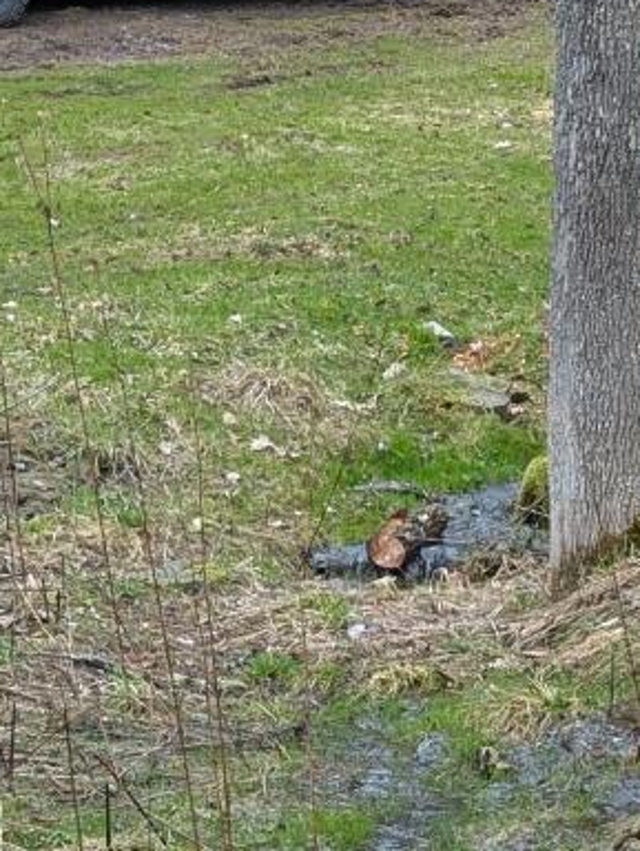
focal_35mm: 125
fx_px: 3075
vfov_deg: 12.9
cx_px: 701
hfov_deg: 11.7
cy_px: 1899
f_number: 1.68
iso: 22
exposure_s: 1/212
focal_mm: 6.9
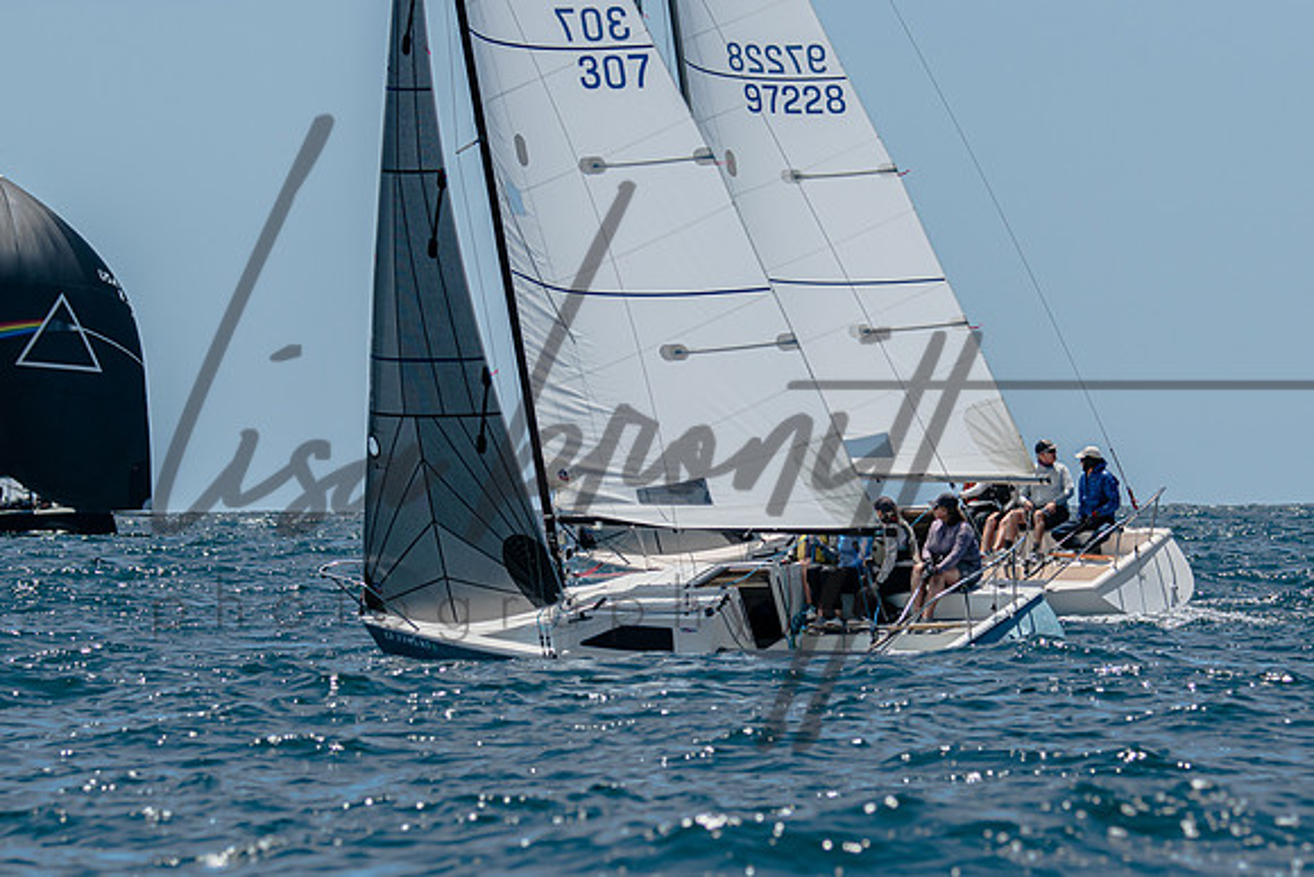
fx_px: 10639
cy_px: 522
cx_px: 787
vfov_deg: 4.7
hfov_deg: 7.1
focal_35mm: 291
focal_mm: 160
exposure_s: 1/2000
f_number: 5
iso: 200
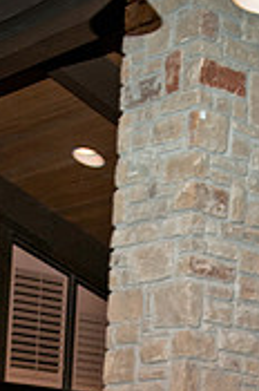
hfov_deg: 12.6
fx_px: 1170
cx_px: 155
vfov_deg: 18.0
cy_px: 476
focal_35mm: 108
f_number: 3.2
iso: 400
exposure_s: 1/160
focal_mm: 28
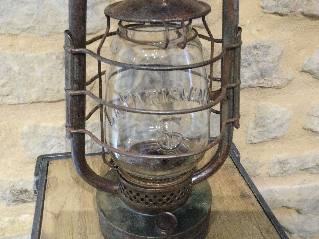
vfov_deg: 39.6
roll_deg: -1.2
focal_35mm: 36
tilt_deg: -34.8
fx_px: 332
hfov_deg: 51.3
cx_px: 150
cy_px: 127
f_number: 2.4
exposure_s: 1/17
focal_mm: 3.3
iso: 400
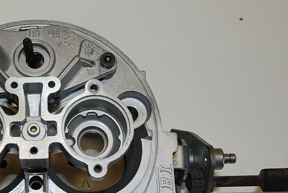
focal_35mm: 76
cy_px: 109
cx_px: 61
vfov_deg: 18.0
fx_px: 607
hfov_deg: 26.2
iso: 800
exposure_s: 1/200
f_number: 8
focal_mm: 31
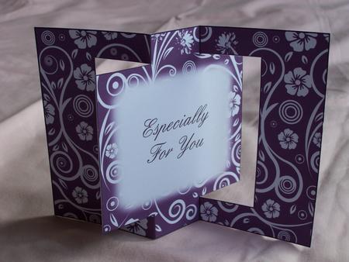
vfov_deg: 22.6
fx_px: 656
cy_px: 131
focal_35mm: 65
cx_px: 174
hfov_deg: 29.8
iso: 80
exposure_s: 1/113
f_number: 3.6
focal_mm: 10.8
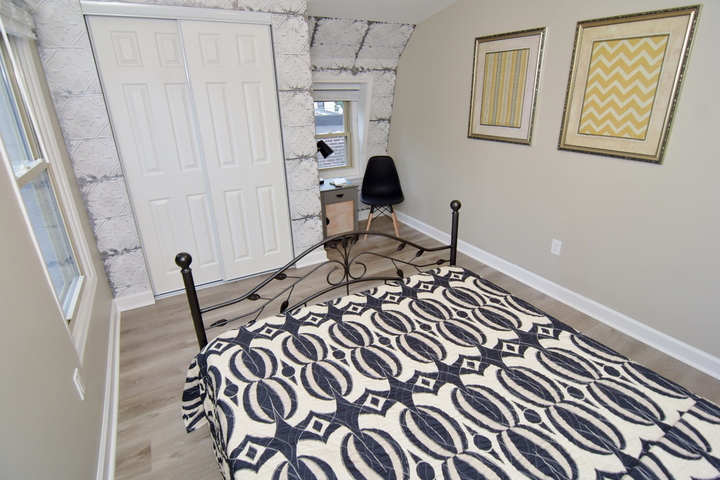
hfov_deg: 91.5
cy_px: 228
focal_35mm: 18
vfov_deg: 68.8
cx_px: 368
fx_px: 351
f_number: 4.5
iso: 500
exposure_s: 1/60
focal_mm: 11
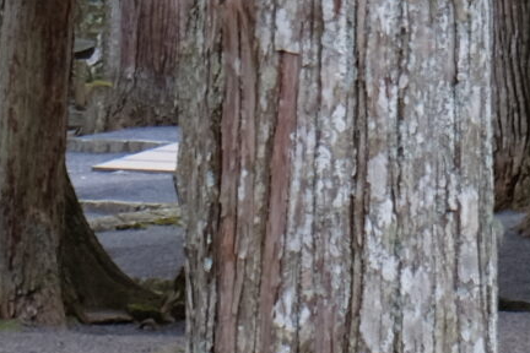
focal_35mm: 302
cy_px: -406
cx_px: -514
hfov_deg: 6.6
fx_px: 4446
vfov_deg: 4.5
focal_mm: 34.3
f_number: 7.1
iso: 400
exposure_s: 1/60
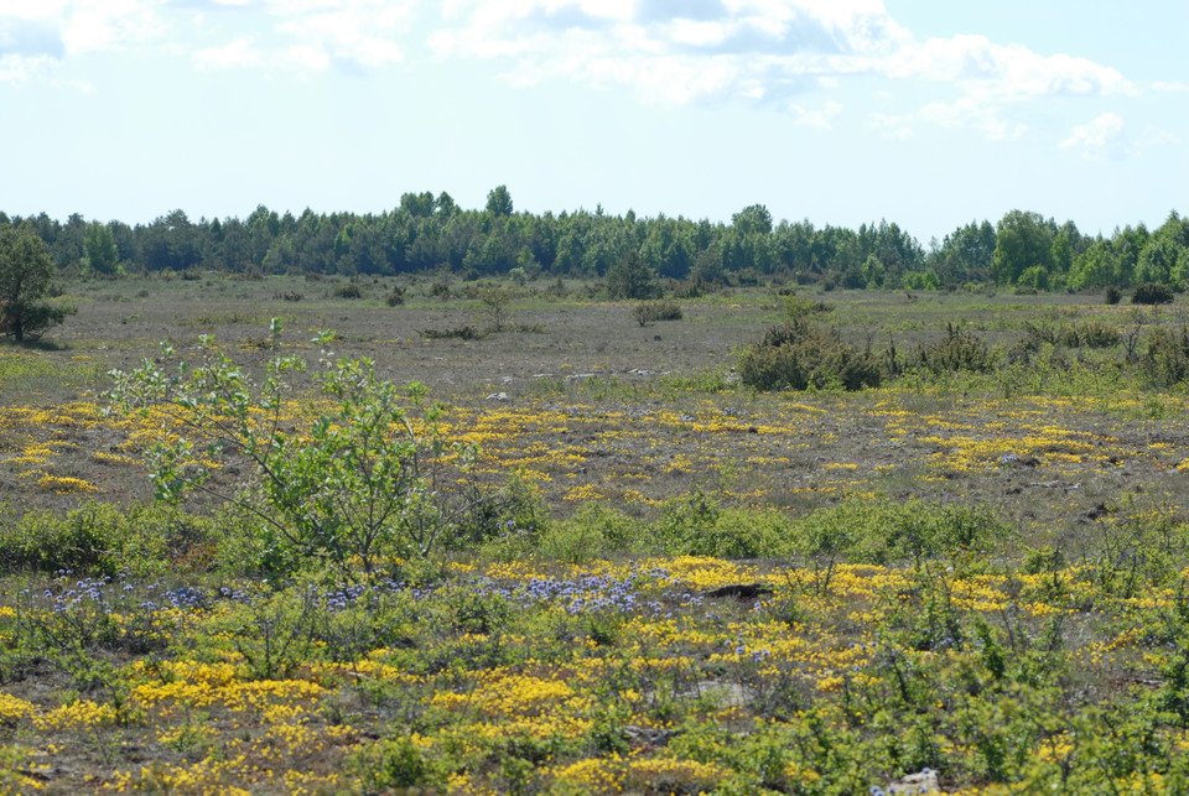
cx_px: 594
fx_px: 4465
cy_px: 398
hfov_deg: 15.2
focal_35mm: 135
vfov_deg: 10.2
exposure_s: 1/250
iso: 100
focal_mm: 90
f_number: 8
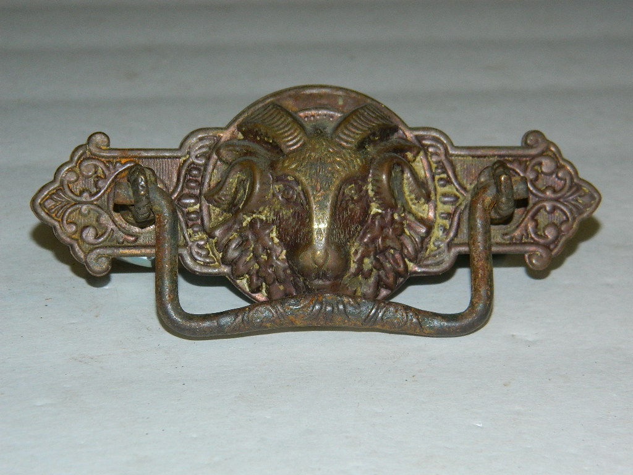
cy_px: 238
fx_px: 1883
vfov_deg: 14.4
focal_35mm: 103
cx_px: 316
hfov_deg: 19.1
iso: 200
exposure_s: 1/30
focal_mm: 18.6
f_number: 4.5
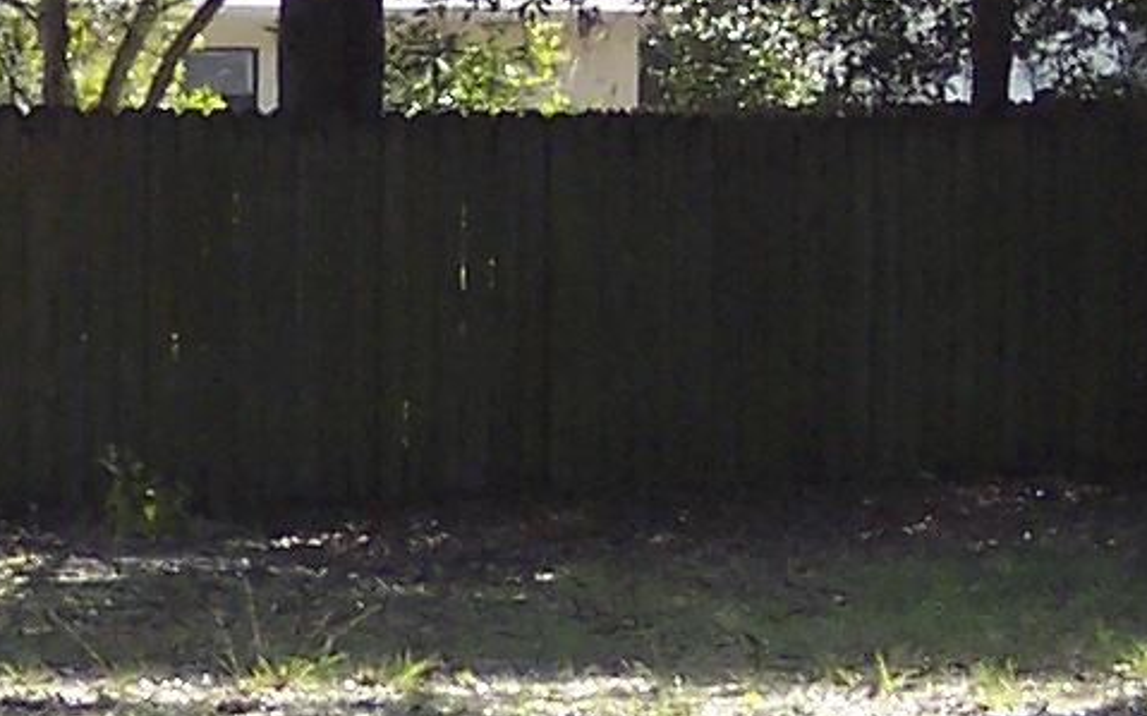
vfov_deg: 6.0
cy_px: 247
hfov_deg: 9.7
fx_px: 6781
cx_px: 314
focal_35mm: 217
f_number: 2.8
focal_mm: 8
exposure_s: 1/500
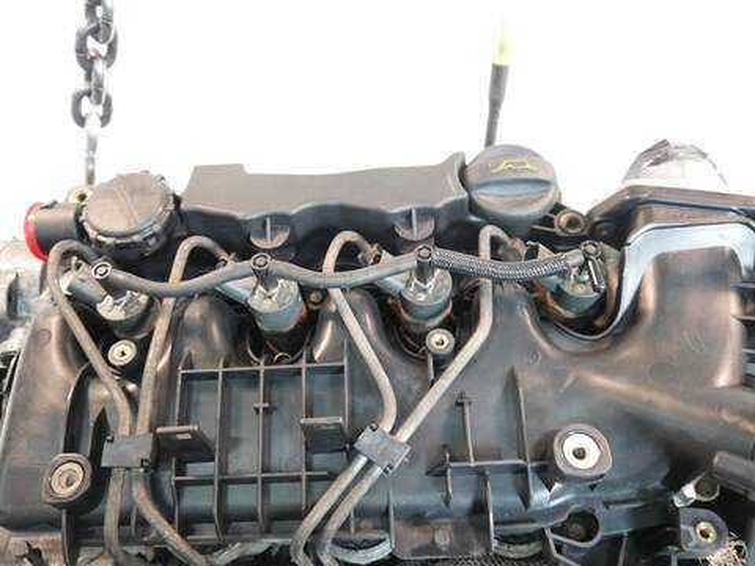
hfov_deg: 60.0
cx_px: 378
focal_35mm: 30
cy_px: 283
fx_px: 654
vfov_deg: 46.8
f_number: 3.6
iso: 3200
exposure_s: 1/100
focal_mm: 15
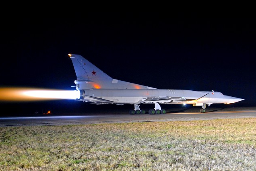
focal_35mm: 46
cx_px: 128
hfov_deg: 42.7
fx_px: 328
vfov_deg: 29.3
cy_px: 86
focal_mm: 30
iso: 200
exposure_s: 3
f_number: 7.1
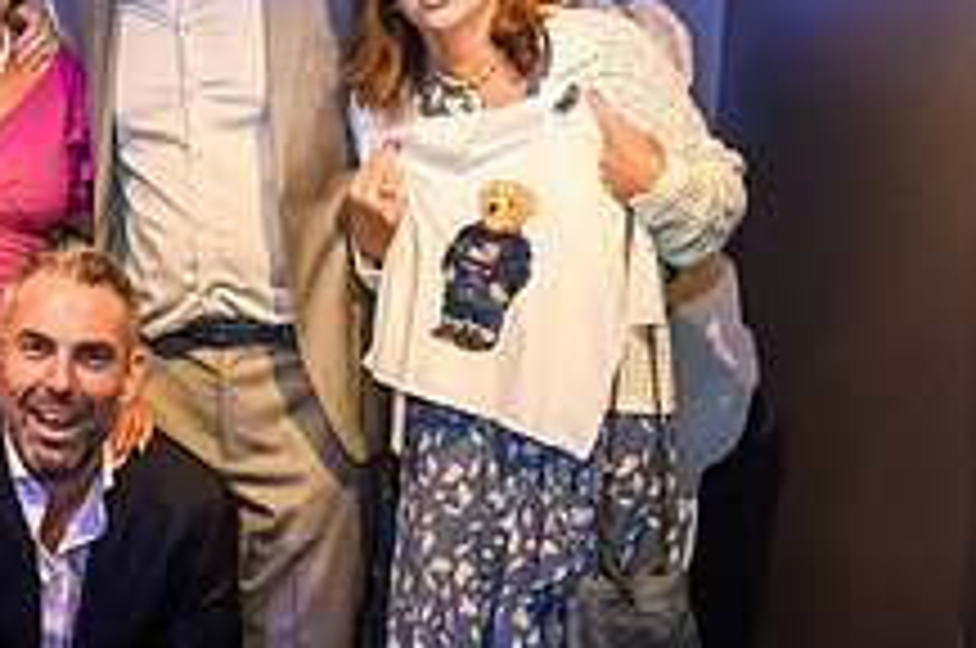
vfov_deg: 18.1
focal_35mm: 75
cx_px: 31
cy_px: 403
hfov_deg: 25.8
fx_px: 2030
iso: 1600
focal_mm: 28
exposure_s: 1/160
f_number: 2.8
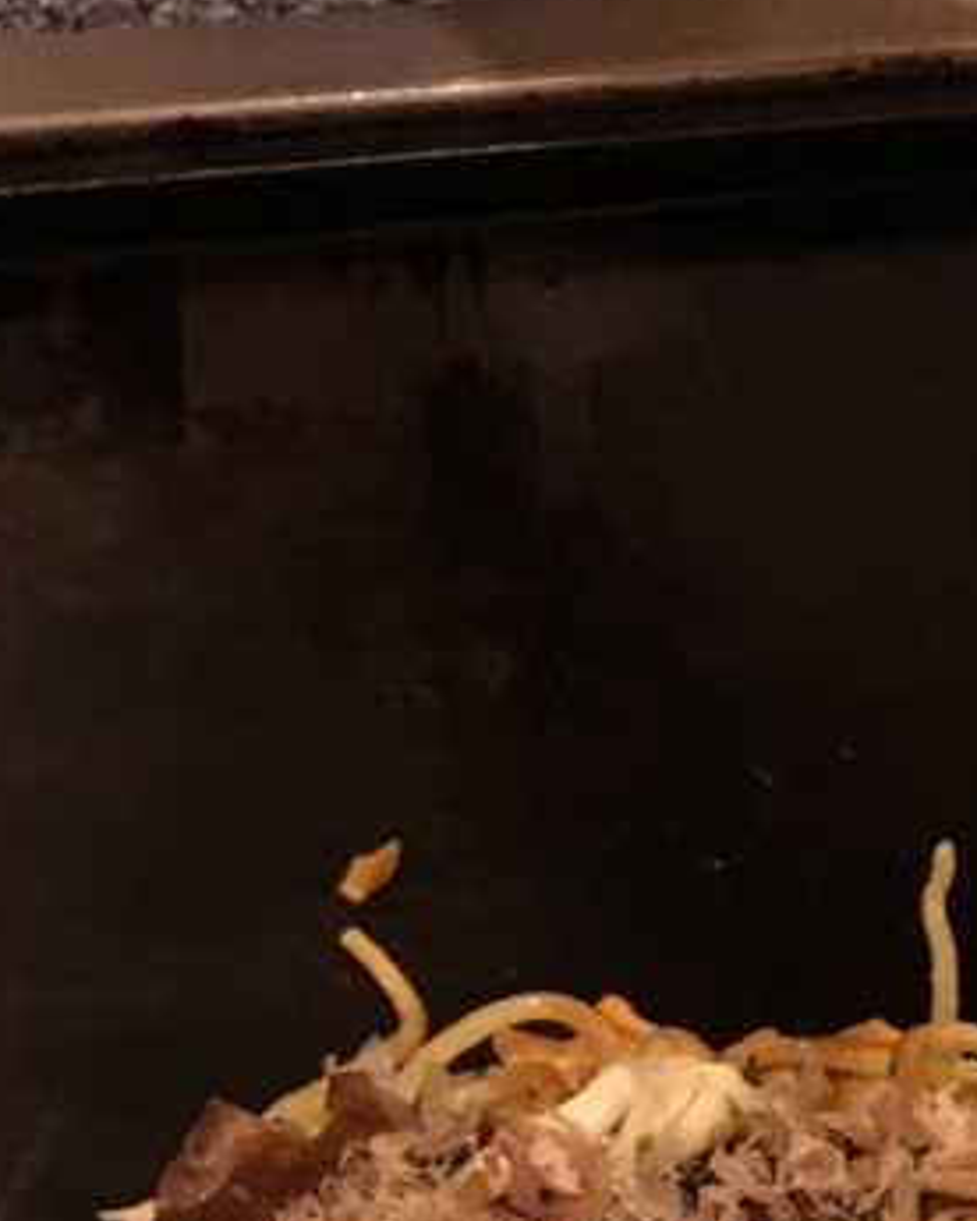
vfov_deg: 20.1
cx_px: 942
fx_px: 3036
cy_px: 1755
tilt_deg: -59.5
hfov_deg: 17.9
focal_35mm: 84
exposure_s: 1/15
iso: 250
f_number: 2.2
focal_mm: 4.15
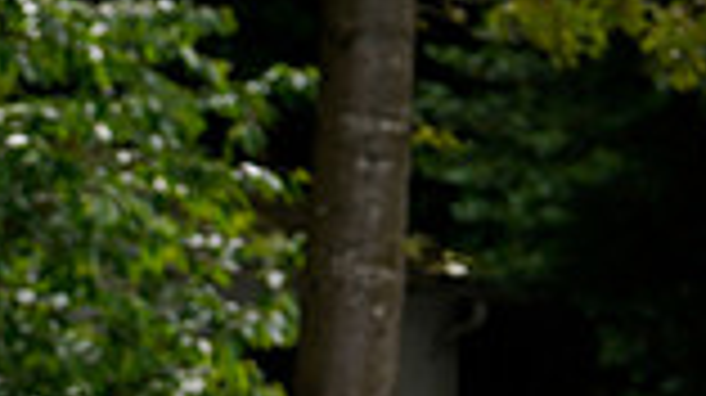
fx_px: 6883
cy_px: 713
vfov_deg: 3.3
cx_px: -274
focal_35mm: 368
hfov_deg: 5.8
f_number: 2.8
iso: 200
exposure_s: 1/400
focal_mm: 95
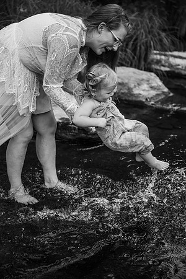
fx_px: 380
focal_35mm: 49
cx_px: 93
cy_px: 140
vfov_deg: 40.3
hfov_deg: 27.5
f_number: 2.8
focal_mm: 49
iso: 500
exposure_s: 1/1600
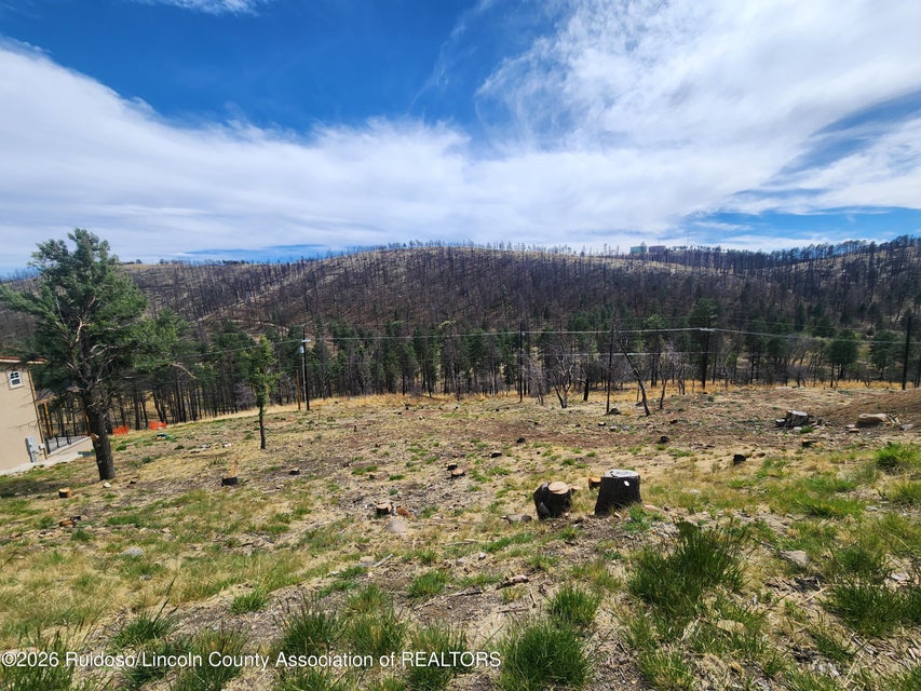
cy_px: 346
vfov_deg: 89.9
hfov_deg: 106.2
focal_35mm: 13
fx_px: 346
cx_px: 460
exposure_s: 1/2054
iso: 50
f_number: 2.2
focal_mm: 2.2
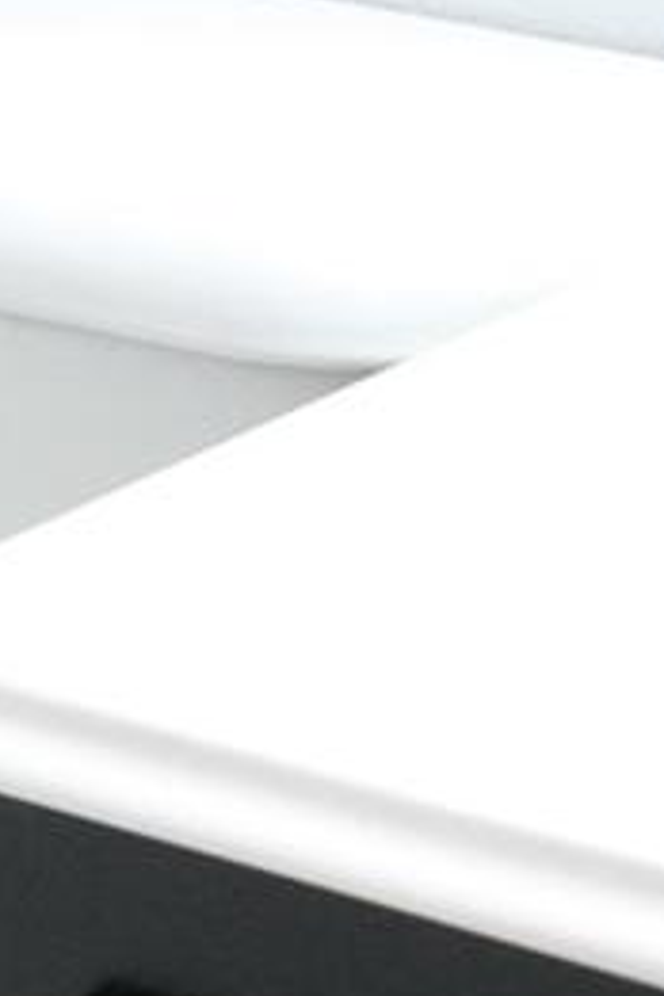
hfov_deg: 6.6
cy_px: -290
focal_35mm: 206
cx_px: 843
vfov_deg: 9.8
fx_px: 5699
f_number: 2.8
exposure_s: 1/125
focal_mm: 23
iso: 3200
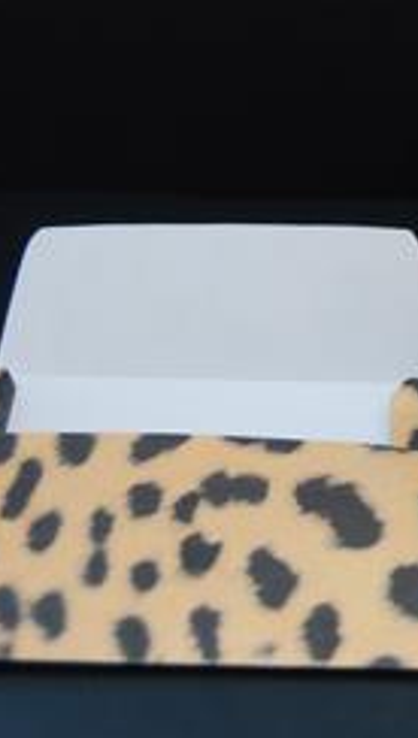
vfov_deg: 21.1
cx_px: 468
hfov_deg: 11.8
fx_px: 1981
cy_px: 301
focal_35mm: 101
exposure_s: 1/50
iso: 400
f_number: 4.8
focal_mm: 35
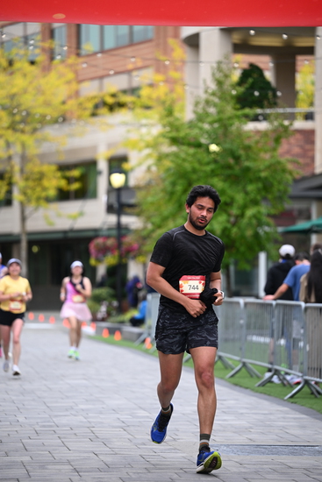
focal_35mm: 135
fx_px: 1810
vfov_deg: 15.2
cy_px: 241
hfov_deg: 10.2
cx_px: 161
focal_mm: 135
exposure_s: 1/2000
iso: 640
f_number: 2.8
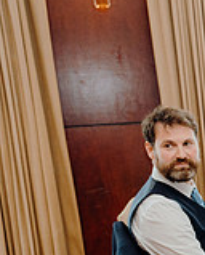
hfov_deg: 12.7
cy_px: 262
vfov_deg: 18.7
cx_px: 463
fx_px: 748
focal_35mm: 99
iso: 1250
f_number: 2.8
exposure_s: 1/200
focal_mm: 29
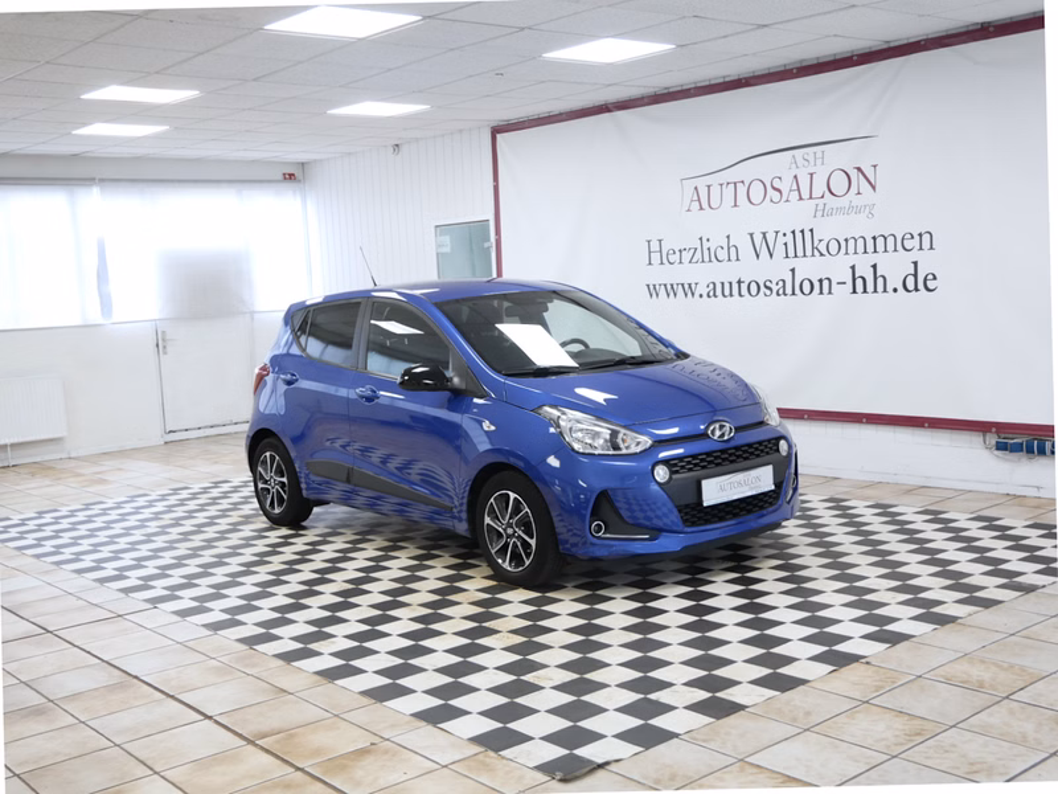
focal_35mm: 40
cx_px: 529
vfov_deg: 36.0
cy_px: 397
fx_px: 1223
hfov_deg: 46.8
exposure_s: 1/60
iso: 640
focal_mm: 20
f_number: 4.1
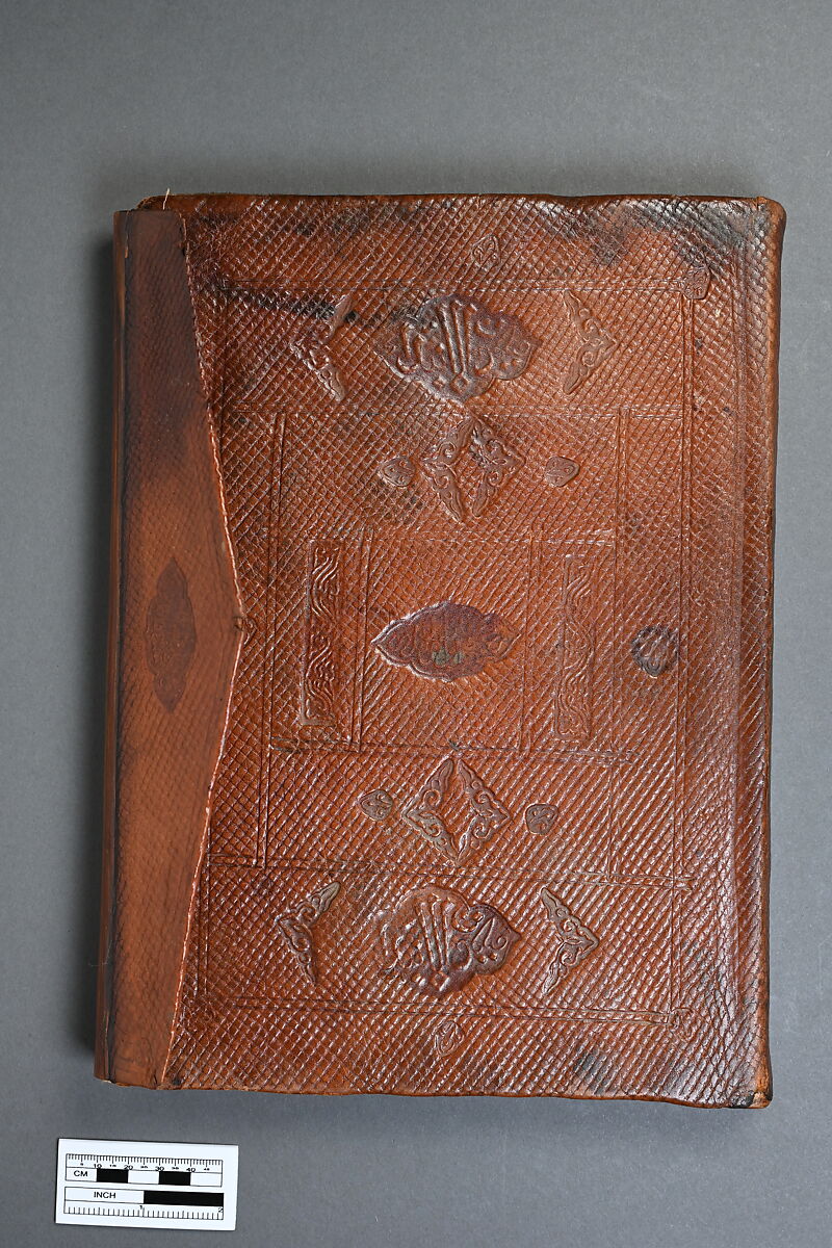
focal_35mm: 50
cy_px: 624
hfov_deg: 27.0
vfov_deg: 39.6
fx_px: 1733
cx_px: 416
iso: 800
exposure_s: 1/100
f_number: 7.1
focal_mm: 50
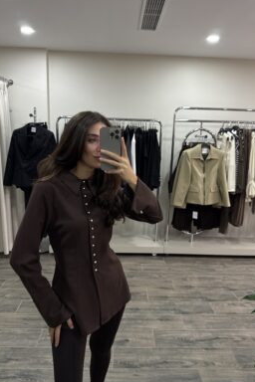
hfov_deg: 49.5
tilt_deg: -11.1
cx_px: 130
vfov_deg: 69.4
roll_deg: -1.7
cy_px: 192
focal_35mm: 26
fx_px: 276
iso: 500
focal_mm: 6.76
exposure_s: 1/50
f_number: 1.78
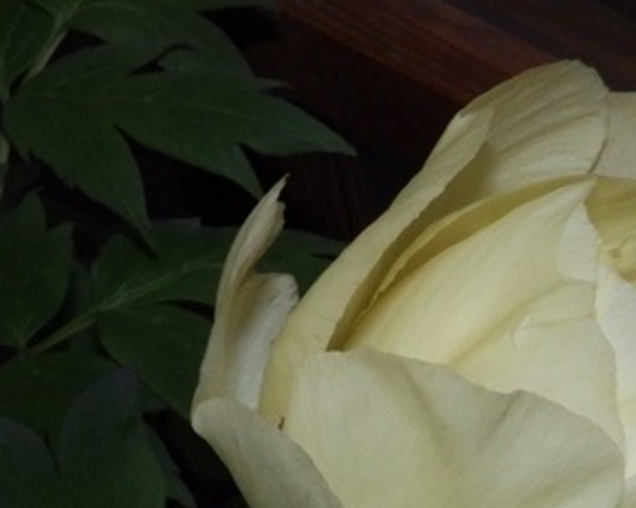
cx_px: 515
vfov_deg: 10.5
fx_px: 2766
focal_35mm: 147
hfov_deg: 13.1
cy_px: 420
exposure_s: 1/60
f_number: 8
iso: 800
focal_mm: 12.2
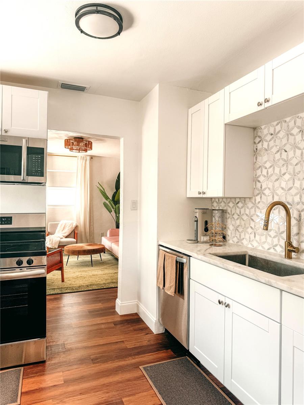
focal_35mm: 24
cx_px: 152
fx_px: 281
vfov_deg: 71.6
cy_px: 202
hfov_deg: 56.8
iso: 64
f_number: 1.8
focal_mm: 6.76
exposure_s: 1/120
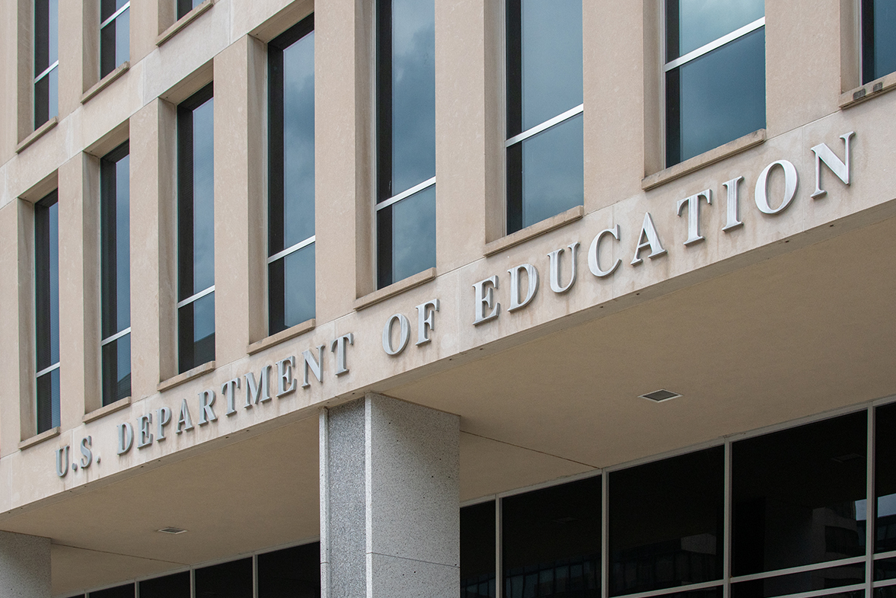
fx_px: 1332
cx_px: 449
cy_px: 301
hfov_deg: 37.2
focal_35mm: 54
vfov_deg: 25.3
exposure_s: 1/1600
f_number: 5.6
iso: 400
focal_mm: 35
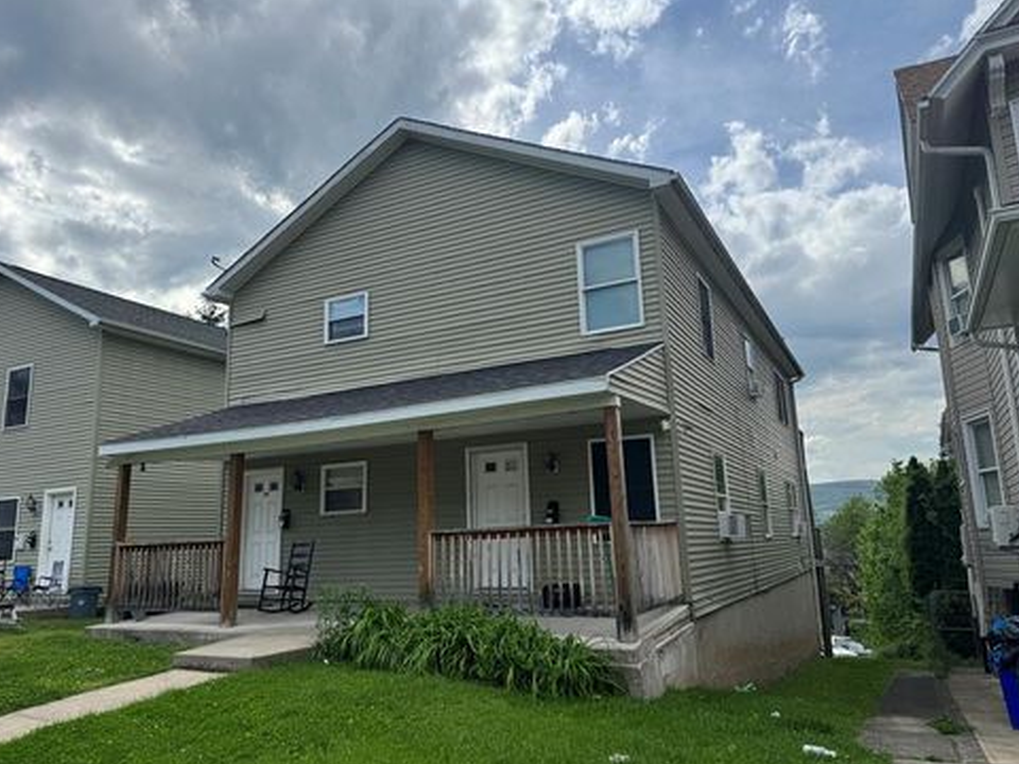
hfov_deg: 69.4
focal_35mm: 25
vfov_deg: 54.9
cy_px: 381
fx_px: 736
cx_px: 497
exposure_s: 1/5348
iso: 80
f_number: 1.78
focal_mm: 6.76
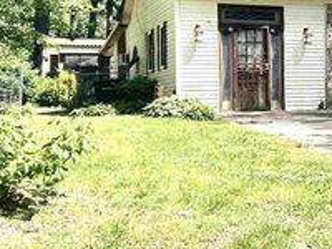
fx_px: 796
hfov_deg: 21.4
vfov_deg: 17.6
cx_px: 425
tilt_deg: +2.8
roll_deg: +2.0
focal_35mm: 83
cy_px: 53
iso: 50
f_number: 1.5
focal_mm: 5.7
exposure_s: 1/1724
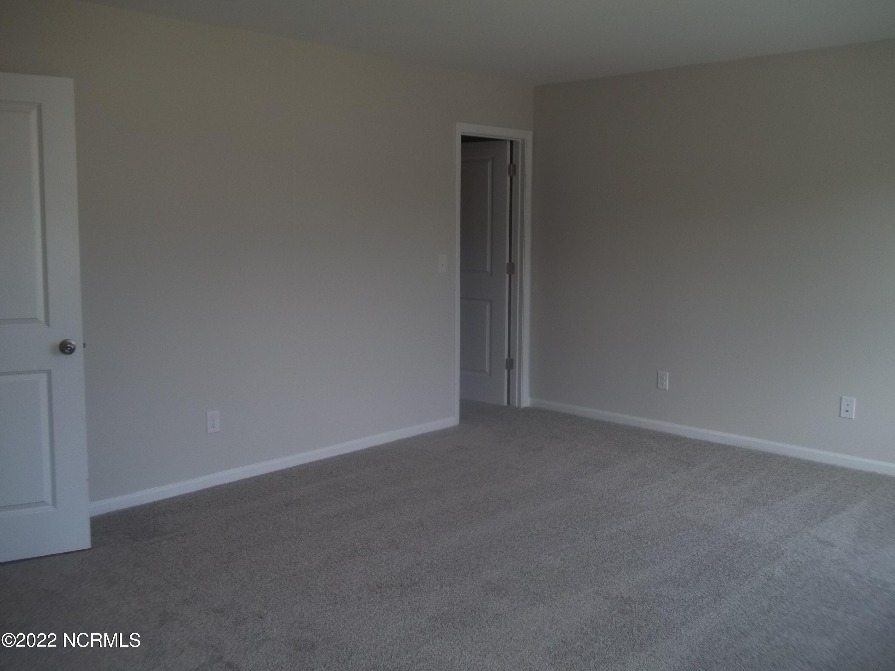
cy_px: 336
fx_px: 827
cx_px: 448
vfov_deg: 44.2
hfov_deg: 56.8
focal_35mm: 32
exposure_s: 1/125
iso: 64
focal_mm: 5.7
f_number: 2.9
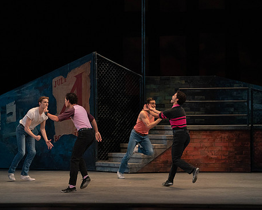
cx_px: 106
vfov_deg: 8.7
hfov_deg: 10.9
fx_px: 1372
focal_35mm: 177
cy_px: 108
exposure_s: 1/400
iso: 3200
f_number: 4.5
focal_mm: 148
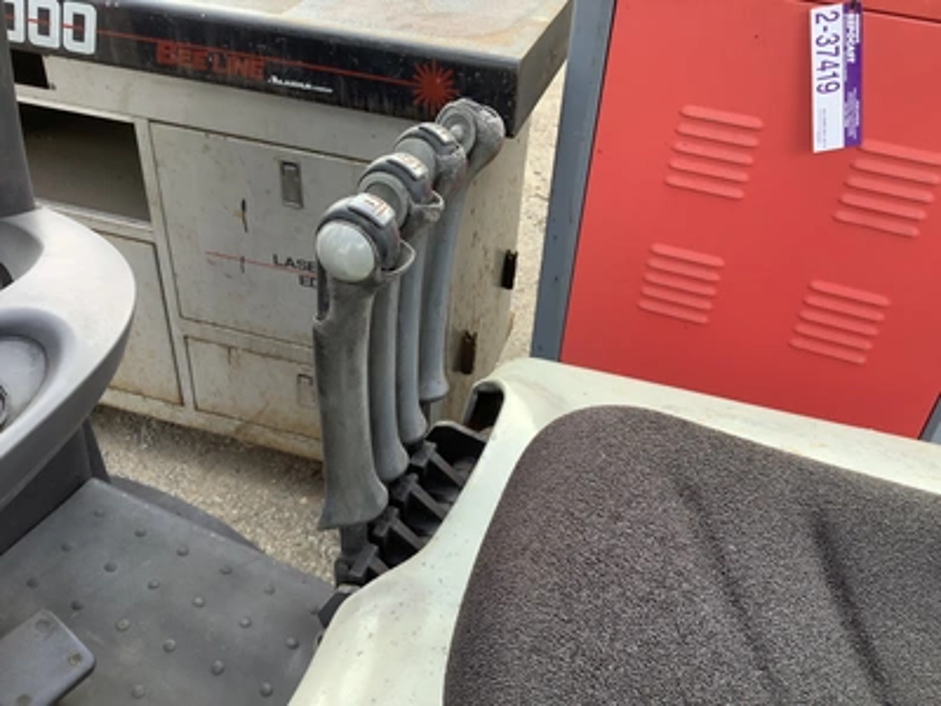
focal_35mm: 31
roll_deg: -2.3
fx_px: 843
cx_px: 470
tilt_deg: -38.1
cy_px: 353
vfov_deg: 45.4
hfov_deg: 58.4
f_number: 2.4
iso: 64
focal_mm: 3.3
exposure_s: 1/120
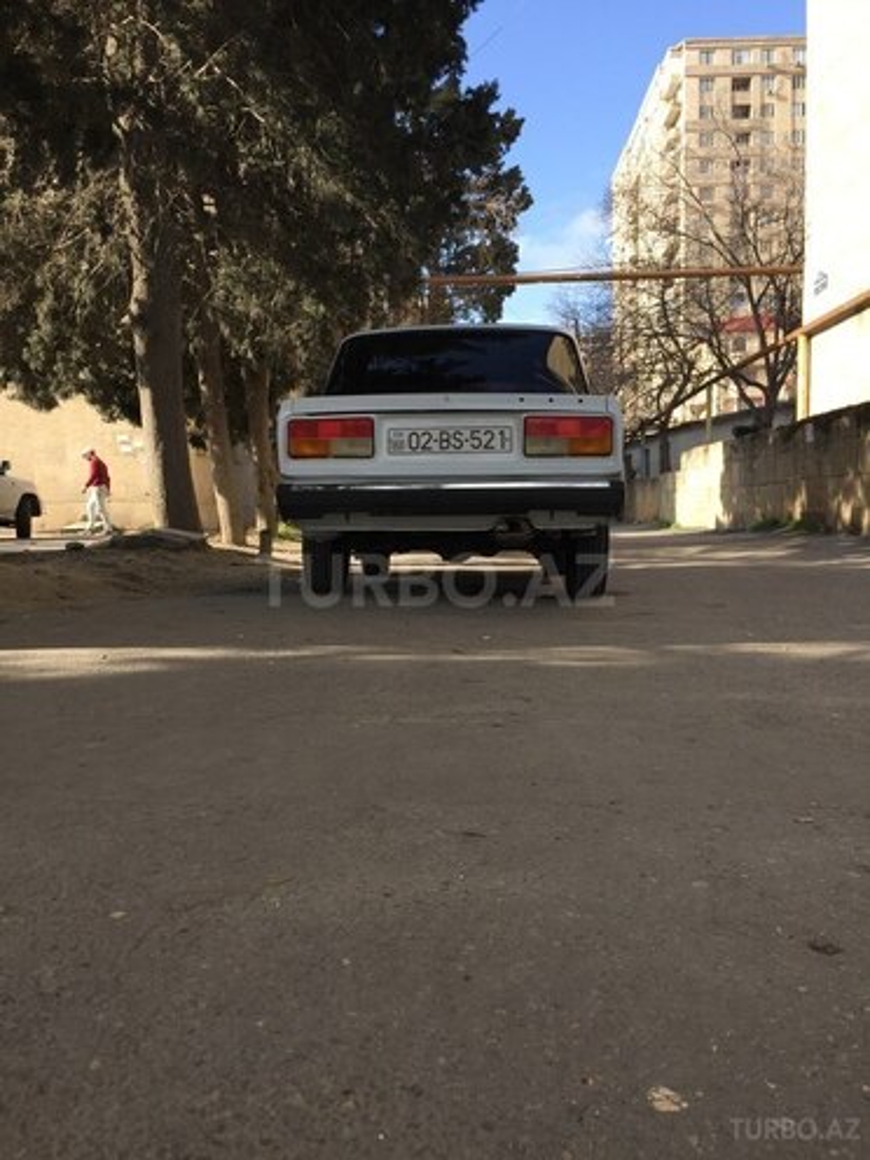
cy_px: 580
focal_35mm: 29
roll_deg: +0.3
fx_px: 972
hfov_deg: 48.2
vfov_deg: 61.7
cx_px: 435
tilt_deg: -2.2
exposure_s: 1/628
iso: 32
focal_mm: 4.15
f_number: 2.2
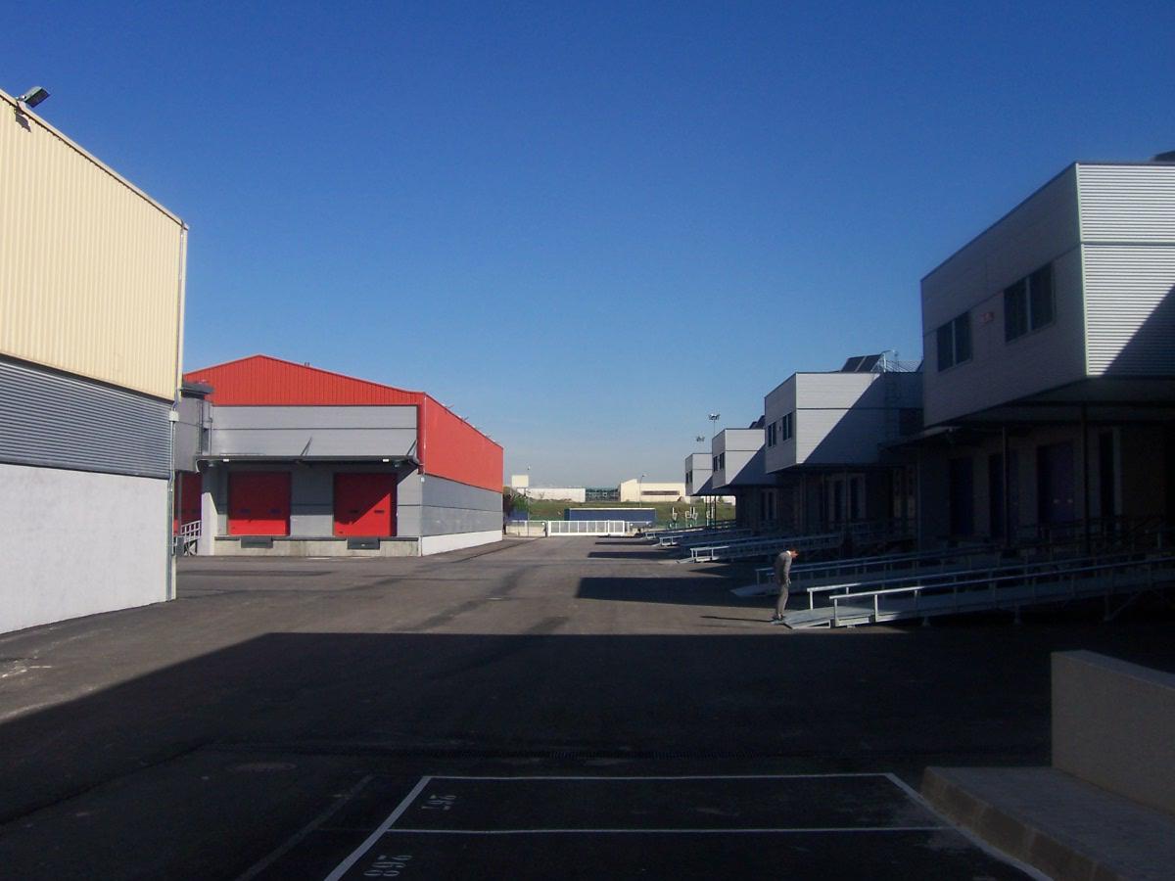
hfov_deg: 51.4
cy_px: 440
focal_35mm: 36
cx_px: 588
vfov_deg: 39.7
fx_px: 1222
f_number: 4.8
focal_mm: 6
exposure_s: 1/750
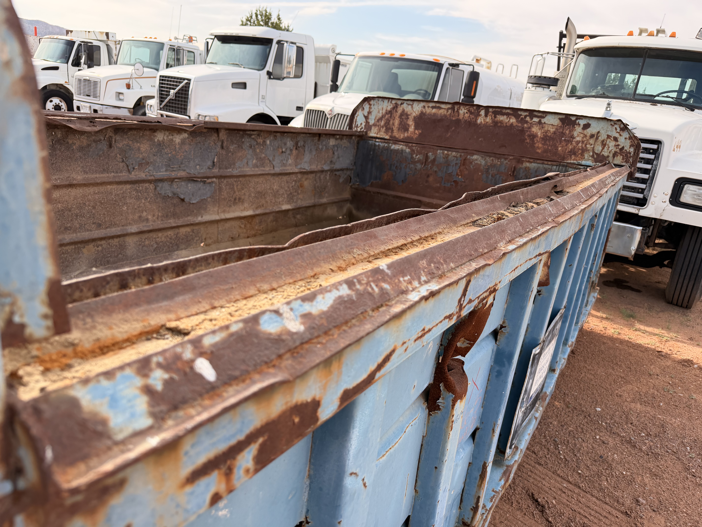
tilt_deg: -17.7
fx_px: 487
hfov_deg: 71.6
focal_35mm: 24
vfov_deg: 56.8
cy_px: 264
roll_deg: -4.3
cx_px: 351
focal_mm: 6.76
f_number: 1.78
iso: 100
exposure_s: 1/1855
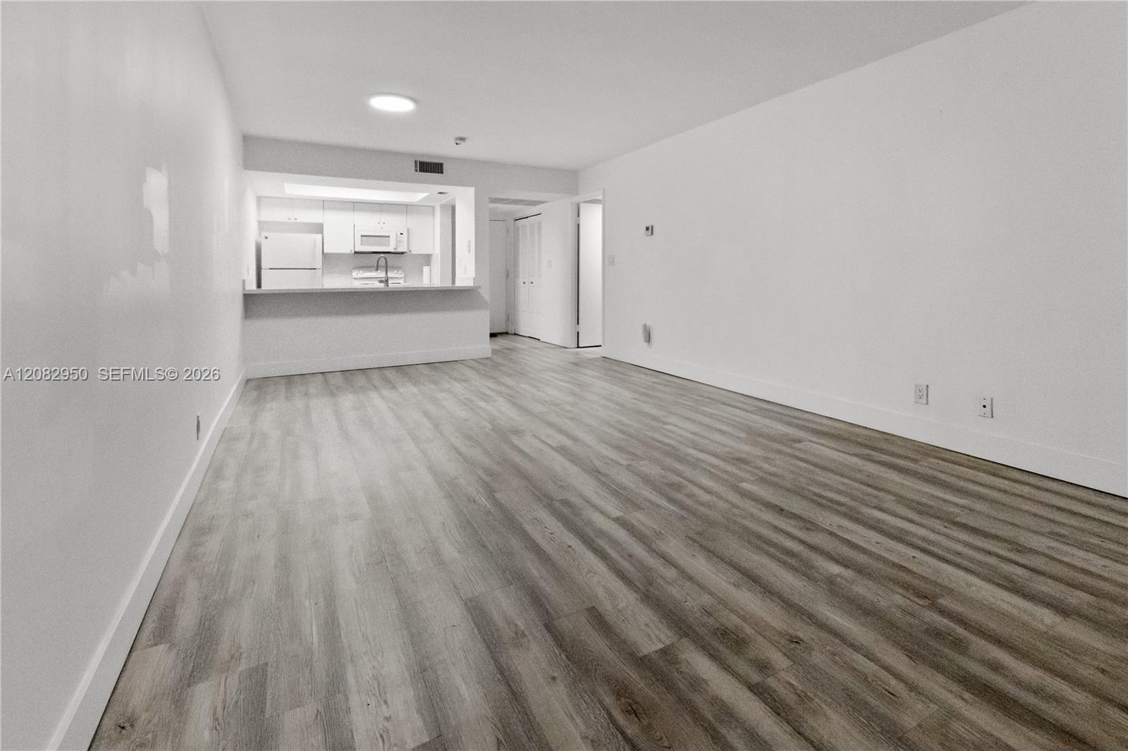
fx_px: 470
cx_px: 564
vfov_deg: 77.3
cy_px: 376
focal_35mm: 15
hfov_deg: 100.4
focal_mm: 10
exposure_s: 1/160
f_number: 6.3
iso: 8000
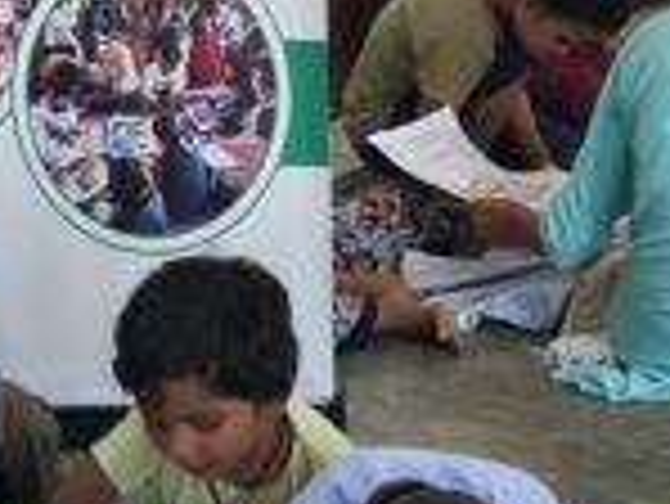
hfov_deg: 17.7
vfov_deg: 13.3
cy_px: 130
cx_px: 274
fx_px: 2150
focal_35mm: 111
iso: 200
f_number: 1.7
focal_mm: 6.3
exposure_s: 1/100
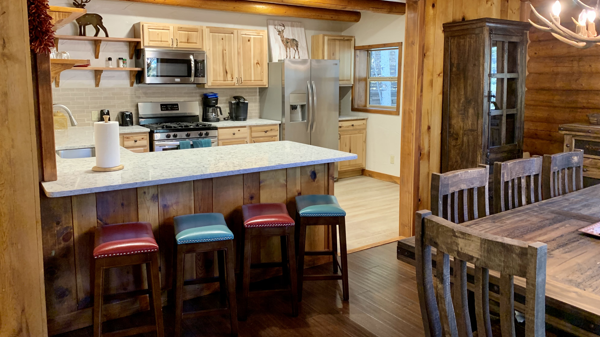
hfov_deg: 66.1
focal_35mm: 29
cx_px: 299
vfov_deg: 40.0
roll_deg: -0.1
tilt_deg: -7.2
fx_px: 461
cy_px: 139
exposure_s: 1/60
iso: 250
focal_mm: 4.25
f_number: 1.8
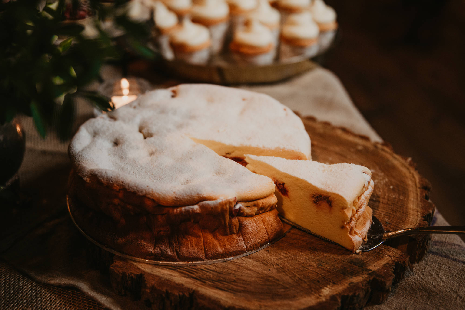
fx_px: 620
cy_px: 155
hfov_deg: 41.1
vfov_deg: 28.1
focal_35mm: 48
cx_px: 232
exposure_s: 1/125
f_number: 2.8
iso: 1250
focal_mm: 48
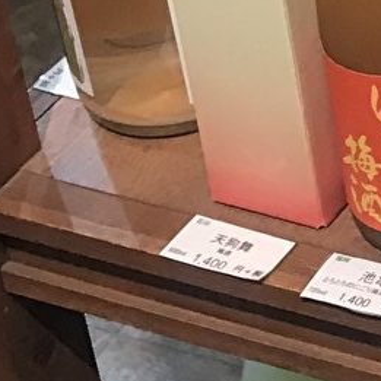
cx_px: 864
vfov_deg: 8.8
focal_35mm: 190
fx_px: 2366
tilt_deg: -28.1
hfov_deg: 8.5
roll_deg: +3.7
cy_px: -321
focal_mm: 3.99
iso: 40
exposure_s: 1/20
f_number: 1.8
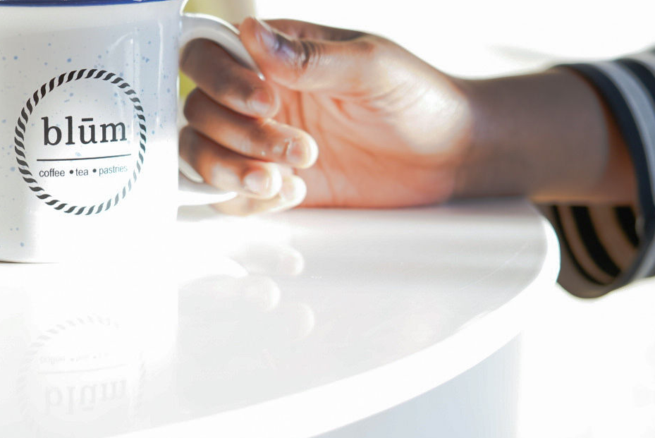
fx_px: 1584
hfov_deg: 22.9
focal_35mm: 87
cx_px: 104
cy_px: 90
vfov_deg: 15.6
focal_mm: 50
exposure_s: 1/60
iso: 250
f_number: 3.2
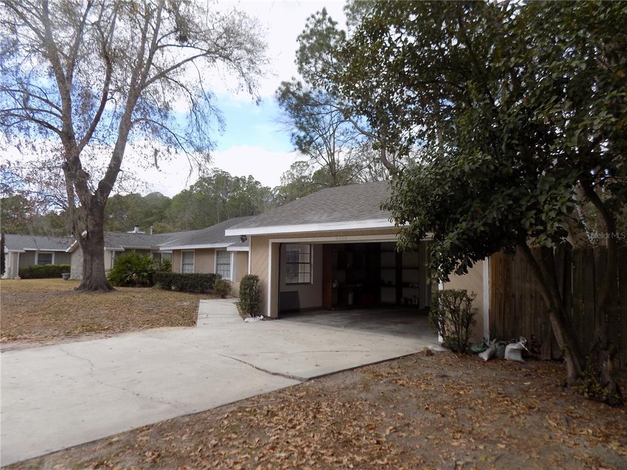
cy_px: 235
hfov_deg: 73.9
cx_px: 314
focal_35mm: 23
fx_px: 417
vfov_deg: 58.9
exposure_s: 1/400
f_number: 3.1
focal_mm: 4
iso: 80
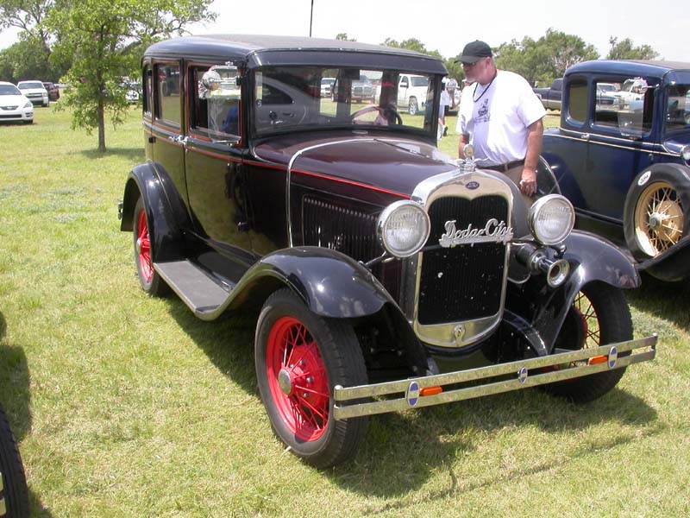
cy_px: 259
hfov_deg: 49.0
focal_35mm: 38
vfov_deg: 37.7
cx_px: 345
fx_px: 757
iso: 100
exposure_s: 1/239
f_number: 6
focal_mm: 7.85
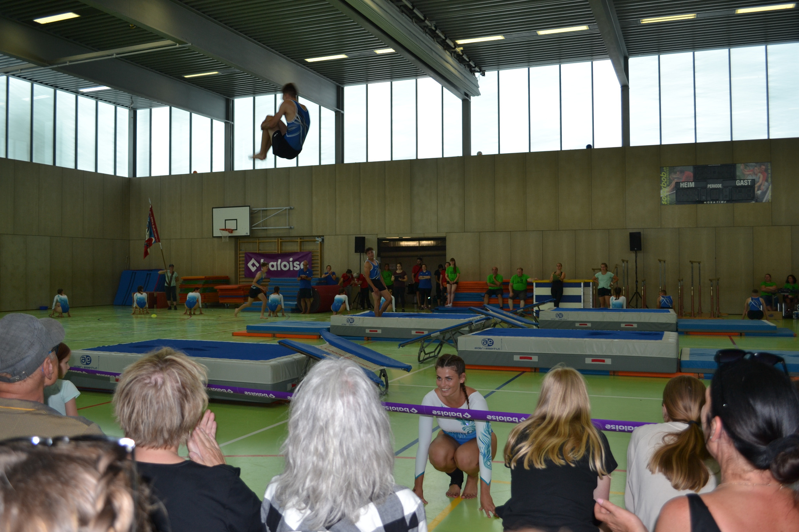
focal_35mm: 33
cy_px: 266
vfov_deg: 40.0
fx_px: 732
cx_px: 400
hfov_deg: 57.2
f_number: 4
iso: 125
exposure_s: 1/125
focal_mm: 22
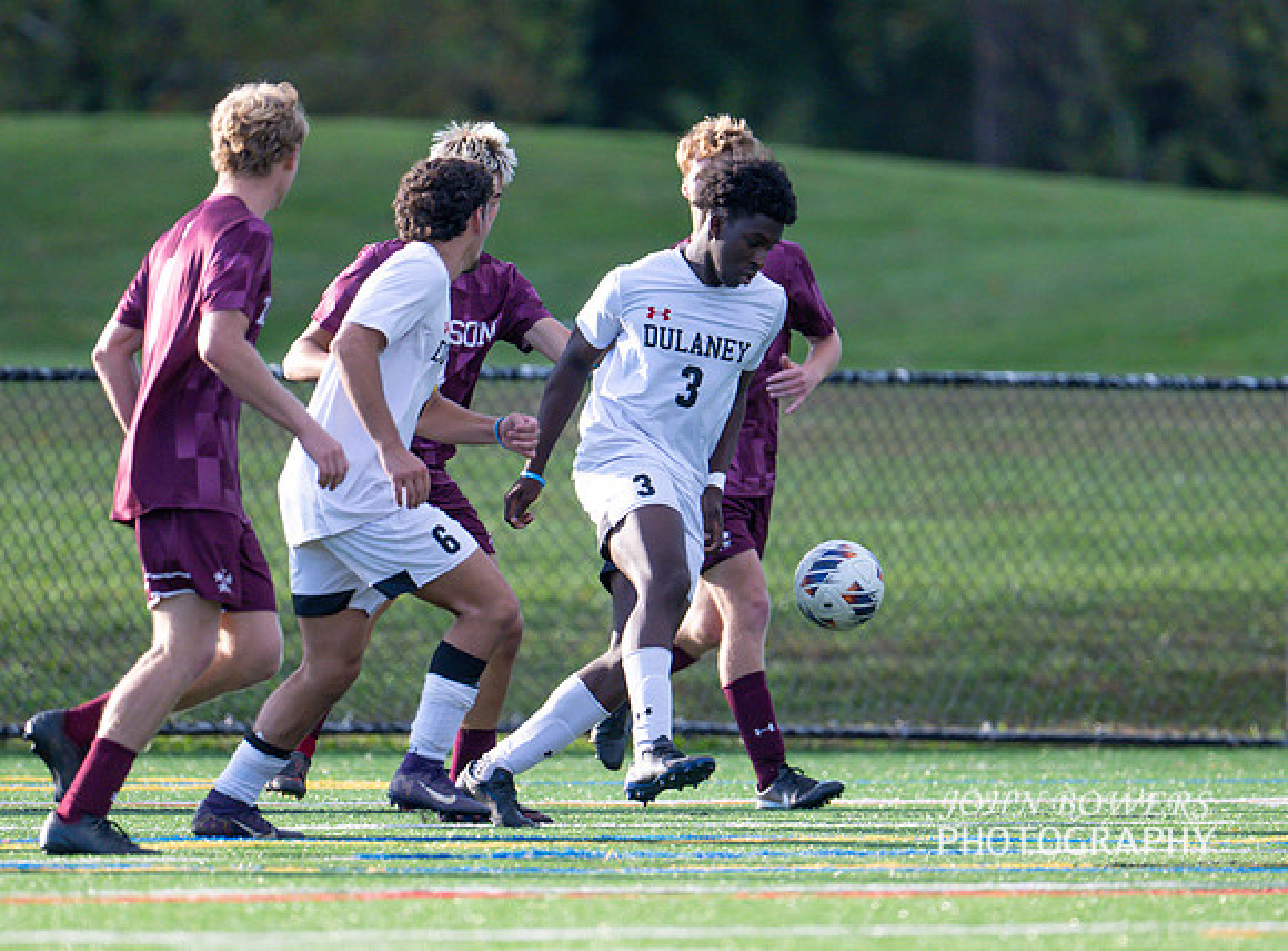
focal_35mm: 679
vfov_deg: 2.2
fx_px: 25104
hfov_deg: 2.9
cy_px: 485
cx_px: 627
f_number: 4.5
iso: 1400
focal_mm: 400
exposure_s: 1/2500
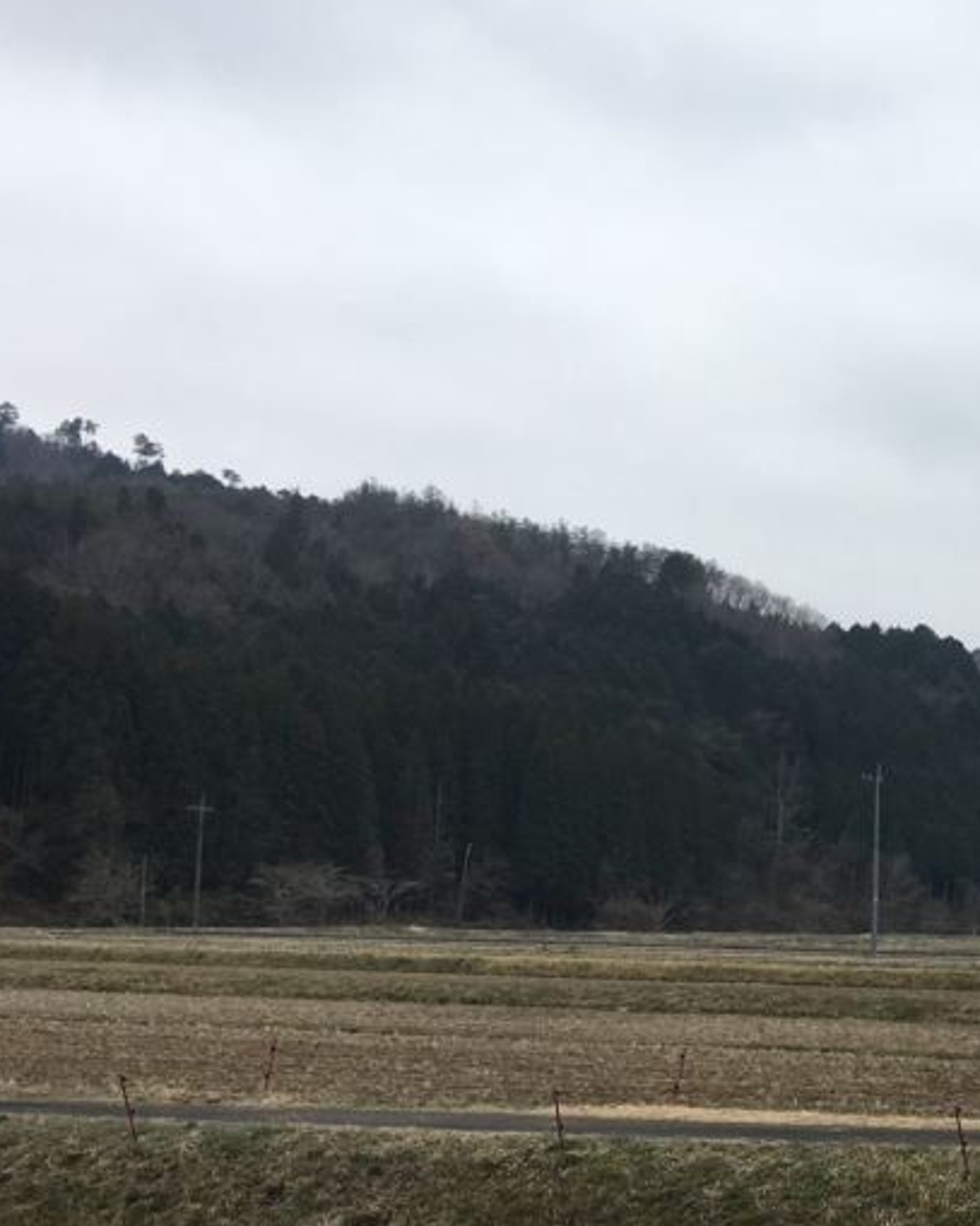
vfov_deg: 32.9
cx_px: 1165
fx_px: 2067
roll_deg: -2.3
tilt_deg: +7.2
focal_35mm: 57
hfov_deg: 24.3
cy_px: 747
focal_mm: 4.15
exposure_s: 1/1304
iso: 25
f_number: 2.2
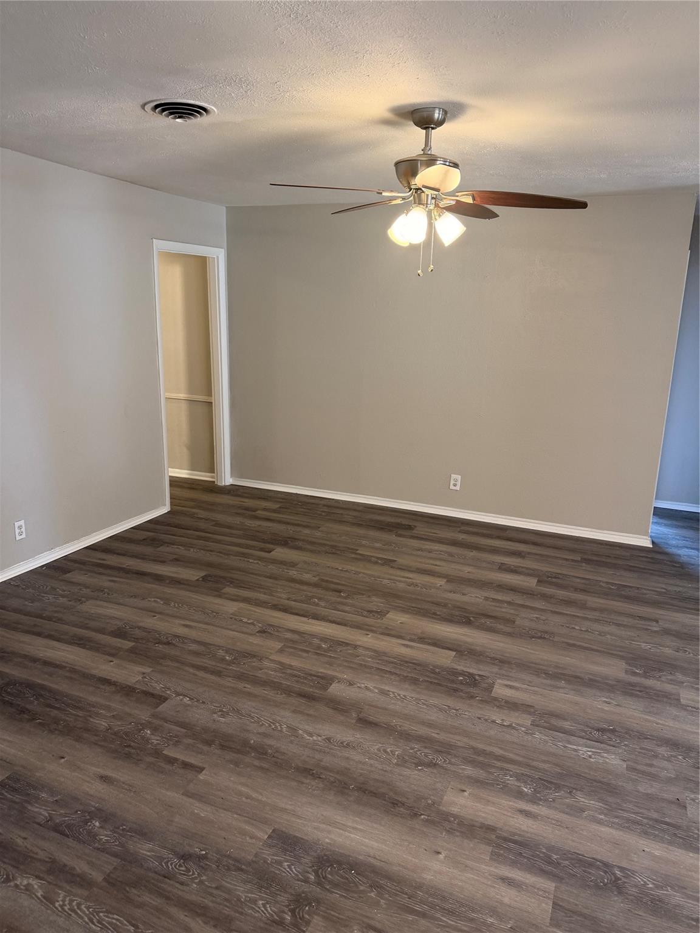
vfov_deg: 71.6
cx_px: 350
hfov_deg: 56.8
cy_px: 466
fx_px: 647
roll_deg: -2.5
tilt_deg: -12.3
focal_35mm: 24
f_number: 1.78
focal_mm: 6.76
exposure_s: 1/60
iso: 200
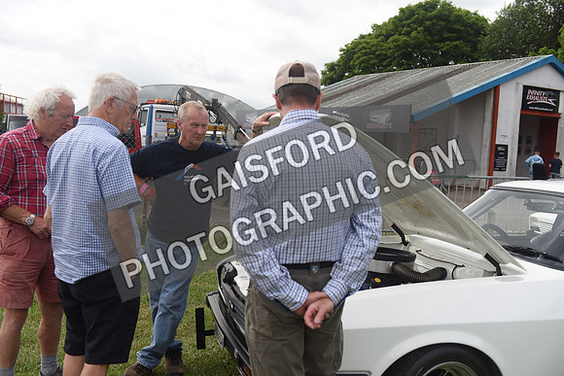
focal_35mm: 38
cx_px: 282
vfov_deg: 35.1
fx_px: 595
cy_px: 188
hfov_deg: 50.7
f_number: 4.5
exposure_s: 1/1000
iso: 560
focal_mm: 38
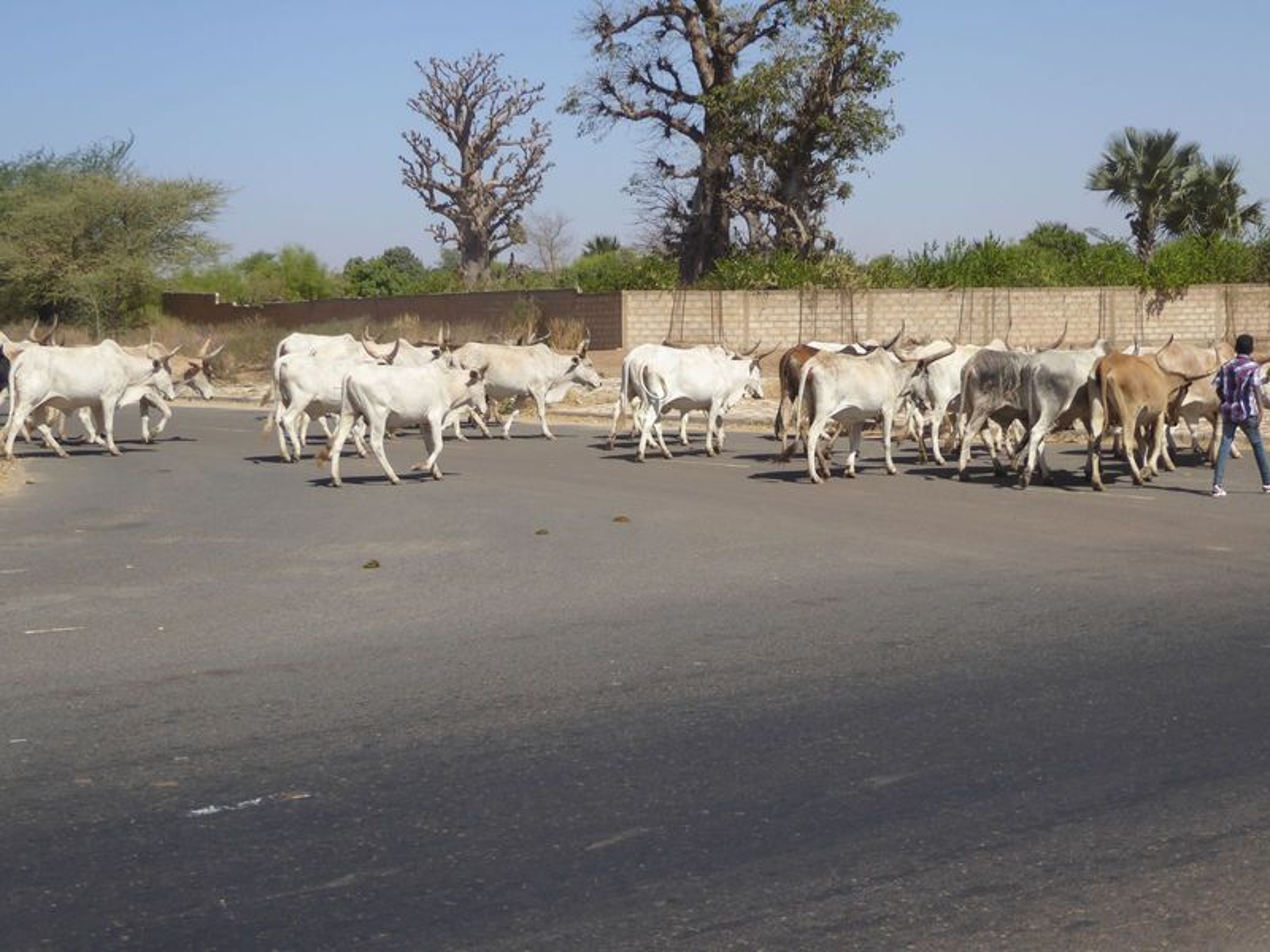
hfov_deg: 31.7
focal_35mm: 61
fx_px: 2238
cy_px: 476
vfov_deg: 24.0
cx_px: 635
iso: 80
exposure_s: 1/640
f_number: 4.3
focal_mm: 10.9
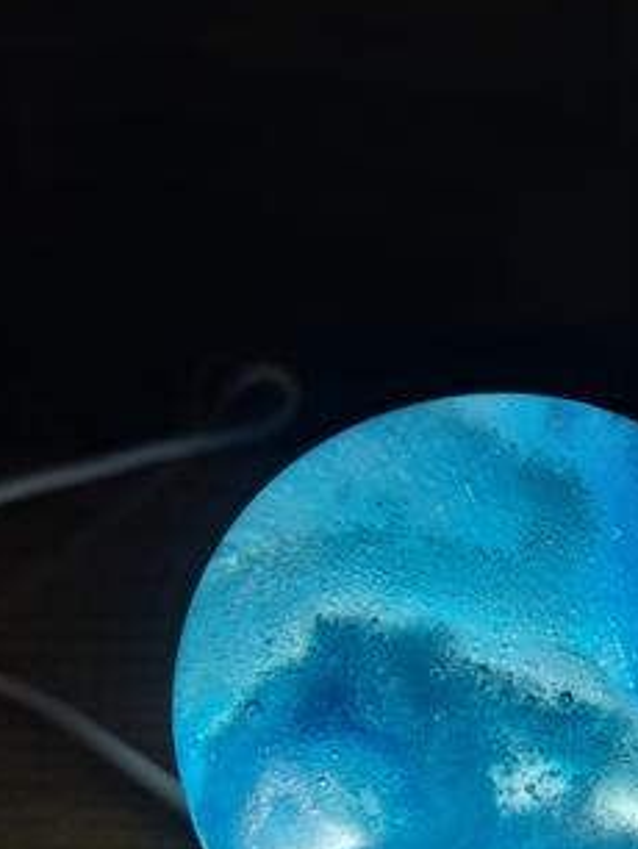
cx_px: 521
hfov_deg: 30.1
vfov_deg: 39.0
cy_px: 669
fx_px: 1153
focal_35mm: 47
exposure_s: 1/50
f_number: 1.8
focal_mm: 5.23
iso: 50
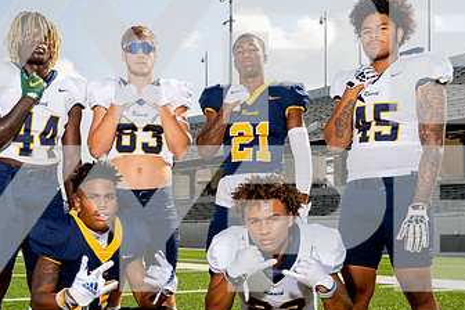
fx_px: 646
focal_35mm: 50
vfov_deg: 26.8
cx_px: 201
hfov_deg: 39.5
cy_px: 219
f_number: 7.1
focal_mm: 29
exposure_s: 1/250
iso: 100
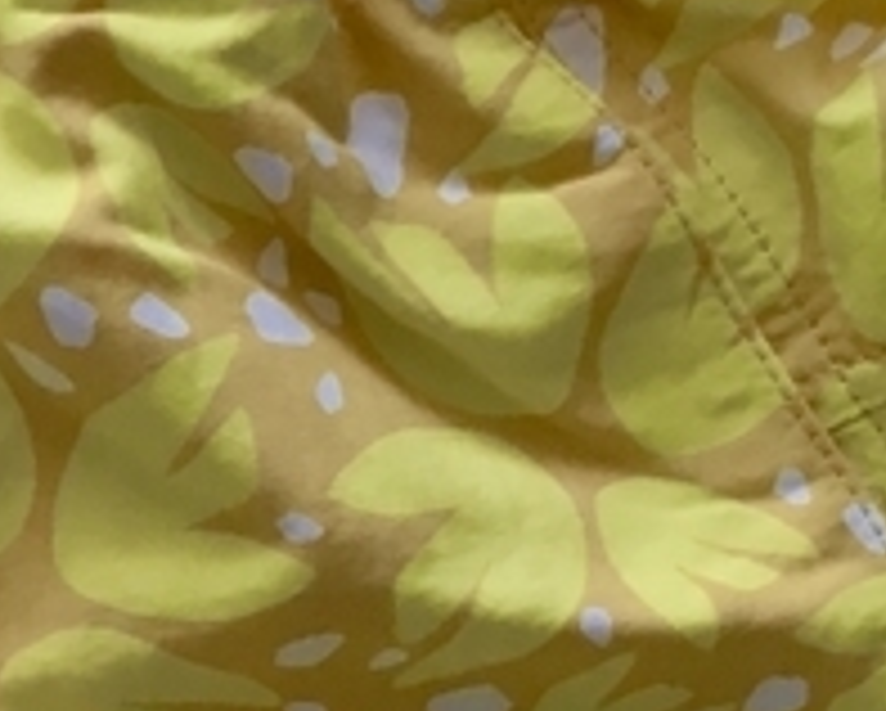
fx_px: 4515
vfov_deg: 8.9
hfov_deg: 10.7
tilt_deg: -86.8
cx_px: -553
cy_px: 842
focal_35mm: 172
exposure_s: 1/30
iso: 64
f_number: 2.2
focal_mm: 4.15
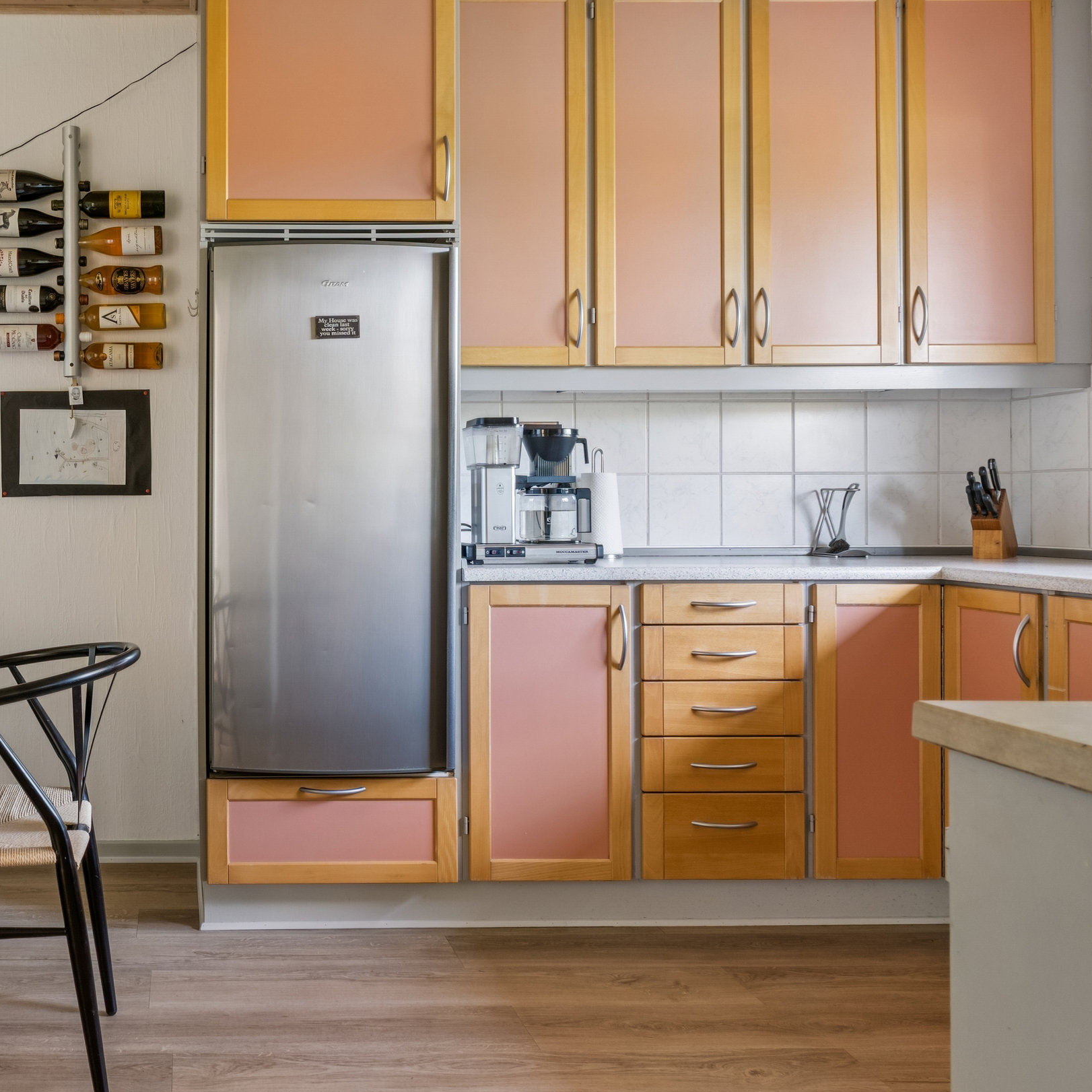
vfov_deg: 49.7
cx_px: 212
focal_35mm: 33
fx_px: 1178
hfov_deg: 47.0
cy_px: 496
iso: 200
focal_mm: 14
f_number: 8
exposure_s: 1/5
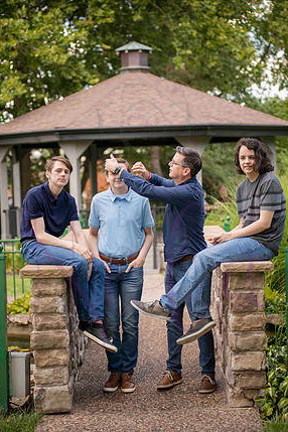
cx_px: 147
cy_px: 218
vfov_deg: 24.2
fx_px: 1008
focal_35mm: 84
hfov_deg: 16.3
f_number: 3.5
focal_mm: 80
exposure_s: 1/320
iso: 400
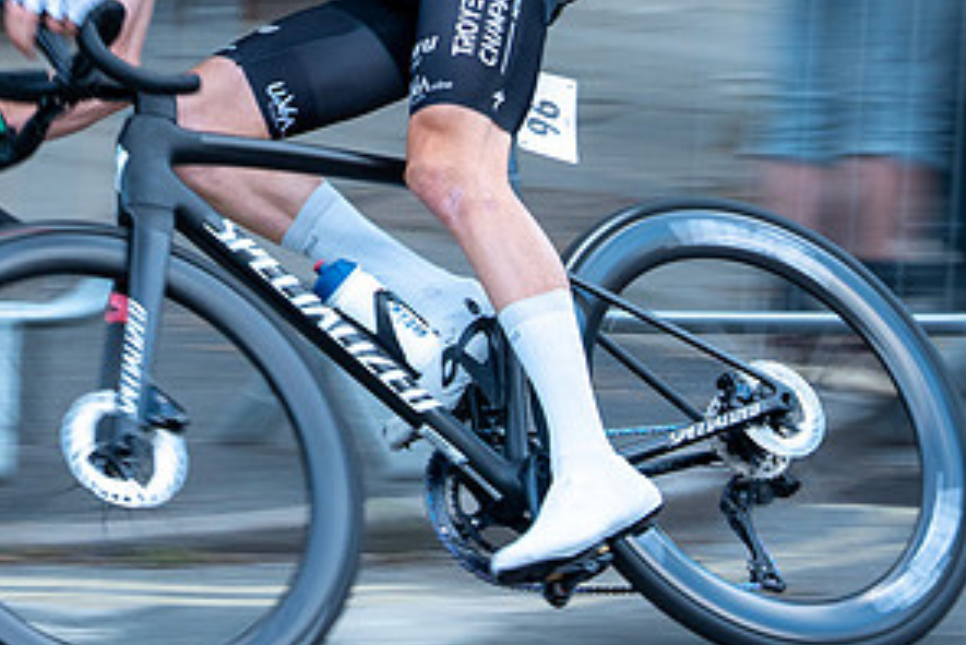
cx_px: 219
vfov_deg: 6.2
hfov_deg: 9.4
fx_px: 5879
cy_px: -165
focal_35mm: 219
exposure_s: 1/125
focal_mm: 70
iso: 640
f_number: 5
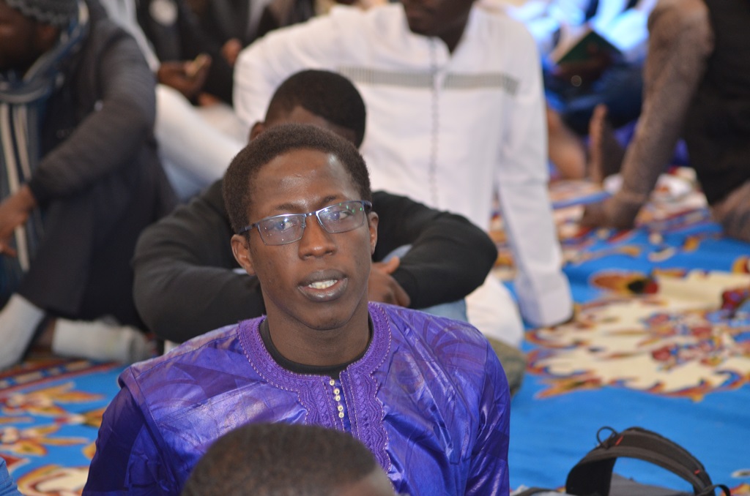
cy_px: 248
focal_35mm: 165
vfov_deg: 8.3
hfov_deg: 12.5
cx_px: 375
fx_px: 3430
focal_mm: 110
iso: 800
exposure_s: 1/60
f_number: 4
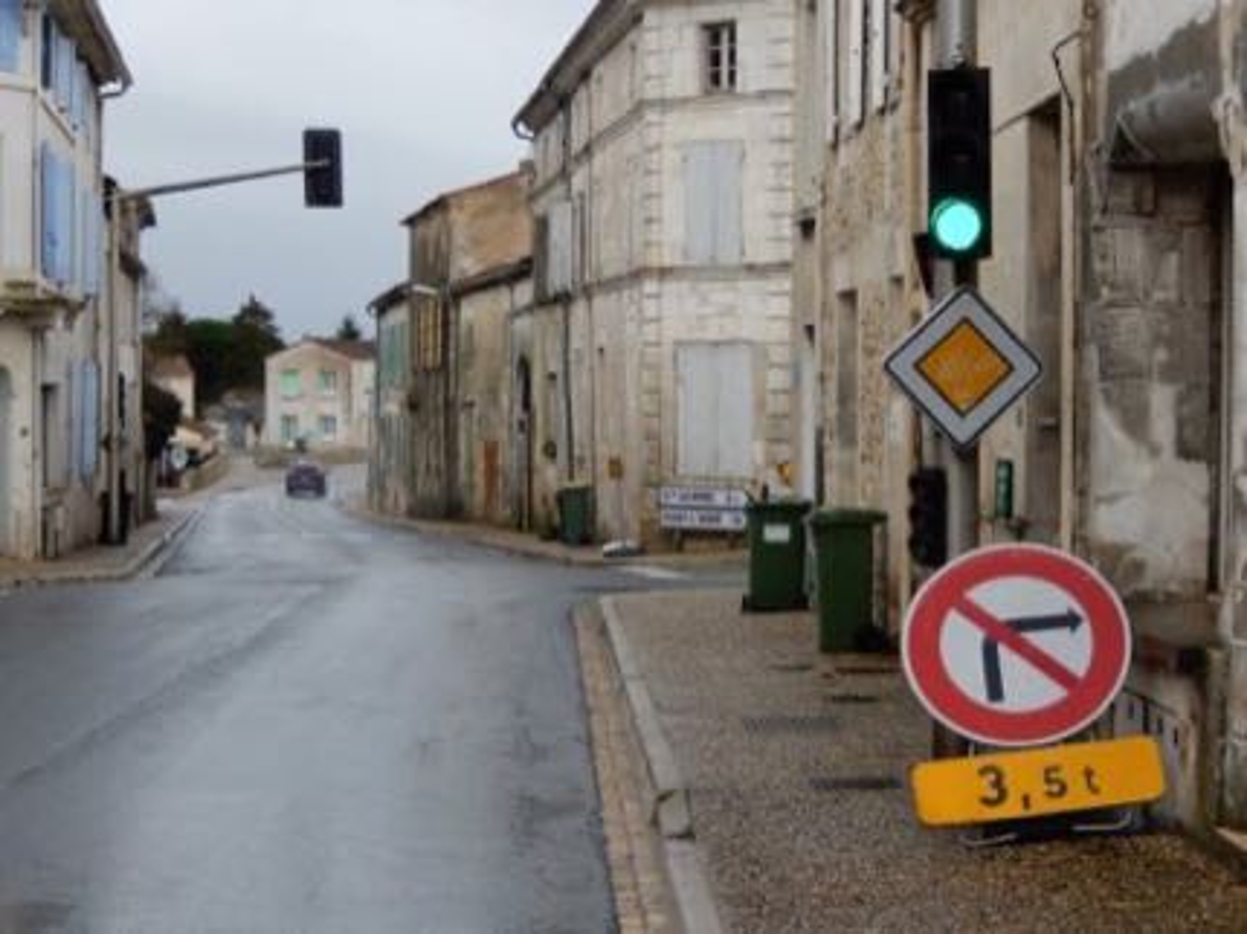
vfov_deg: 20.1
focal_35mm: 73
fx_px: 2628
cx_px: 624
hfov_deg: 26.7
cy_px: 467
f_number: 4.9
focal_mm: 13.1
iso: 125
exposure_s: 1/250
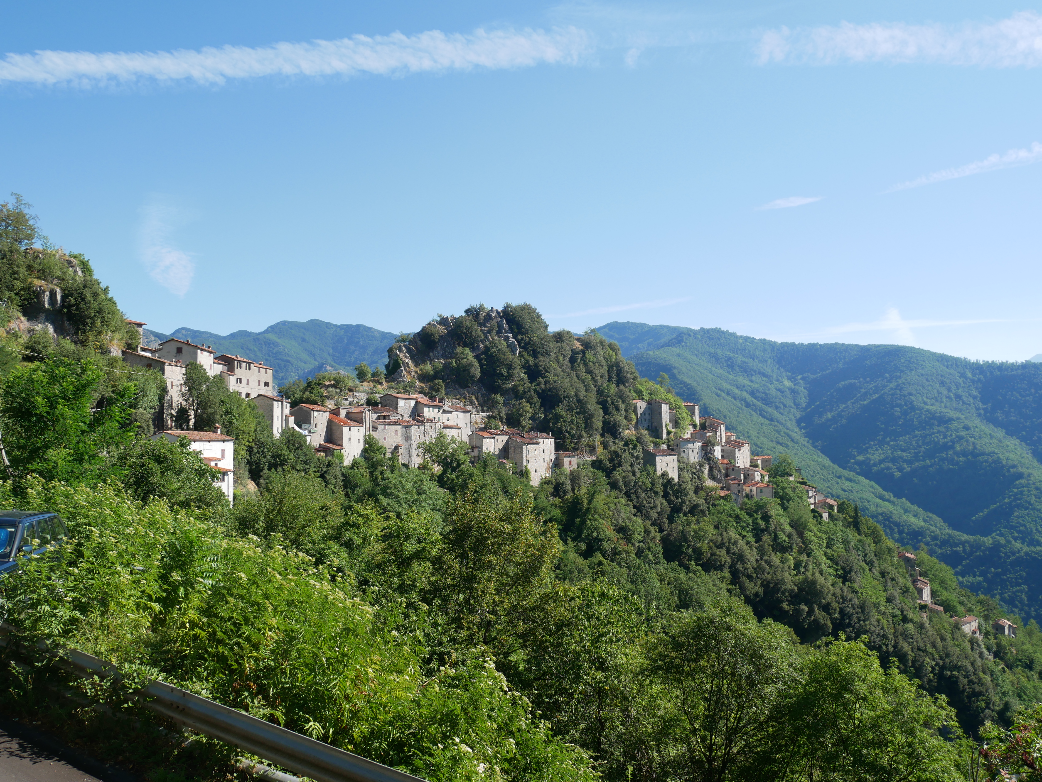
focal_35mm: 28
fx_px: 843
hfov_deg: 63.4
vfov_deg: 49.8
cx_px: 521
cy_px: 391
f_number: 7.1
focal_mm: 14
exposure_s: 1/320
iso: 200
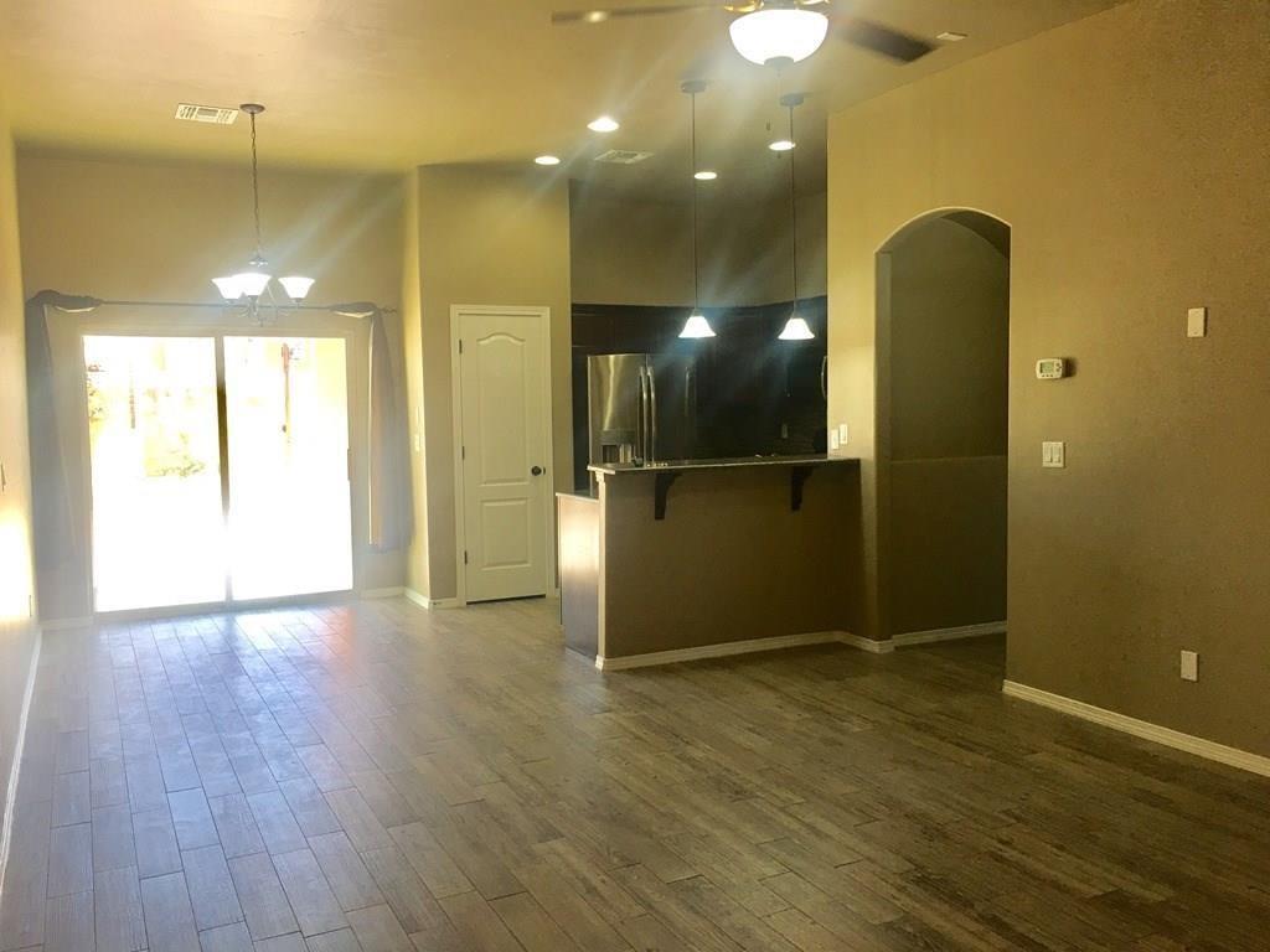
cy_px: 476
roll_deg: +0.6
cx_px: 635
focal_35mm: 29
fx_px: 1064
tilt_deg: -3.4
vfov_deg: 48.2
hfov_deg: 61.7
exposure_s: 1/33
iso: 32
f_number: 2.2
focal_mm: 4.15
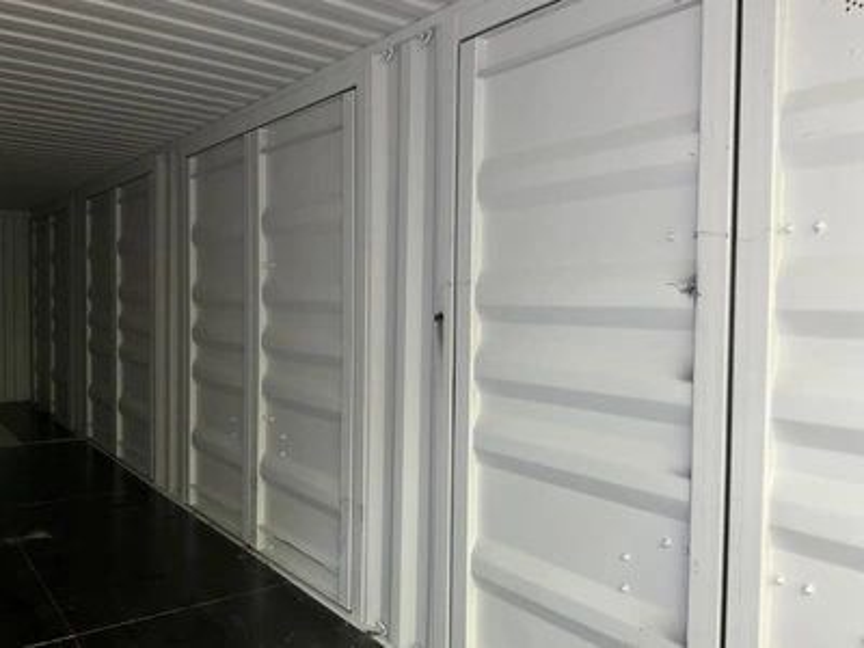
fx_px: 724
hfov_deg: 61.7
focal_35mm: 29
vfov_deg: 48.2
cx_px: 432
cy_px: 324
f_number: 1.8
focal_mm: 3
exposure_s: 1/40
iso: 320
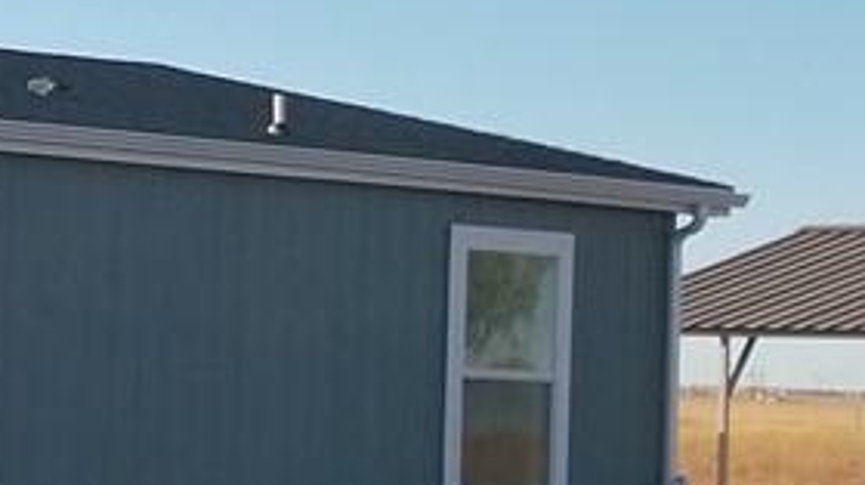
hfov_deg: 12.1
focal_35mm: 162
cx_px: -763
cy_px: 235
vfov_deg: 7.5
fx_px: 3713
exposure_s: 1/536
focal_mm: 4
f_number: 1.8
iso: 20
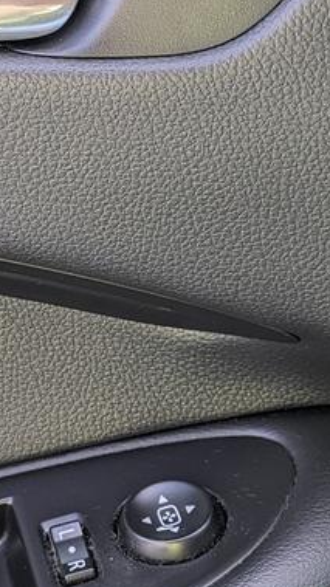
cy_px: 262
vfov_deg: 23.2
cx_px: 88
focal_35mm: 92
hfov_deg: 13.1
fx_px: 1432
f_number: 1.89
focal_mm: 5.43
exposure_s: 1/217
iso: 45
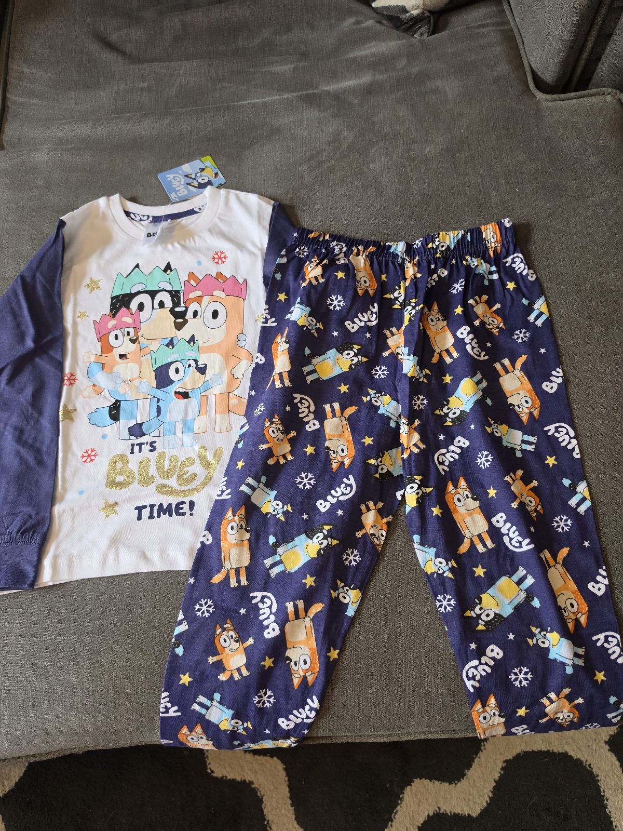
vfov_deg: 73.9
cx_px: 312
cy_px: 416
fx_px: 552
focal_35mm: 23
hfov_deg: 58.9
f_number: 1.4
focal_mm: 6.5
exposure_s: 1/120
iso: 320
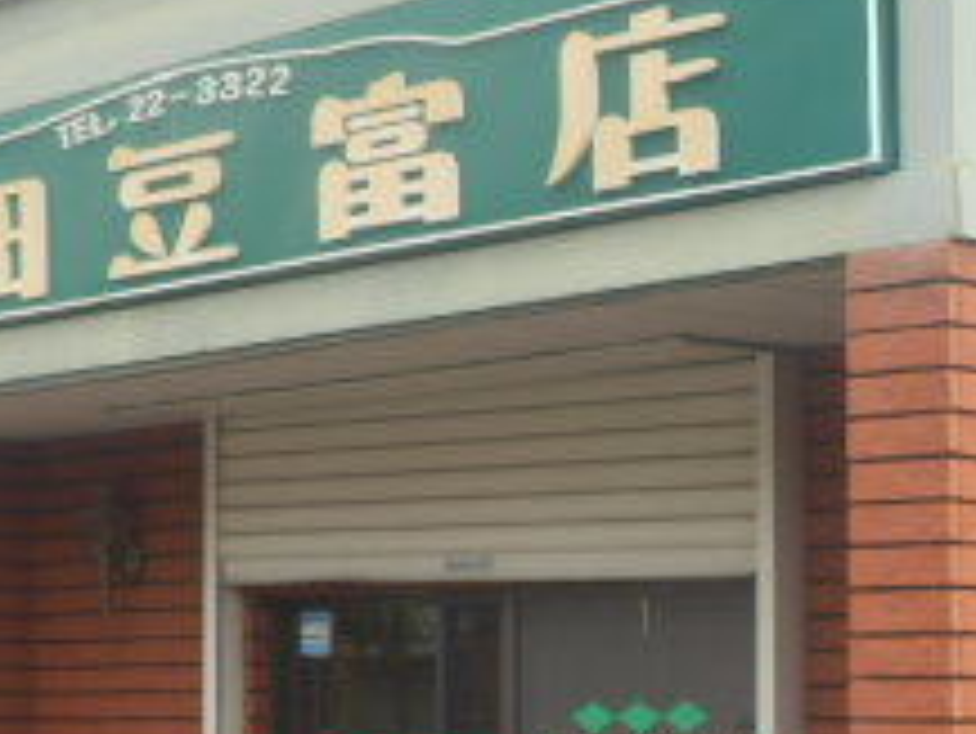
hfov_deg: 15.9
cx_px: 387
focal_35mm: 124
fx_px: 3498
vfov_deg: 11.9
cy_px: 617
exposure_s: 1/100
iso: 80
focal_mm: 7.4
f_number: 4
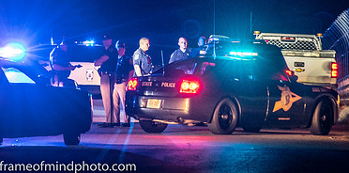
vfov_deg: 2.4
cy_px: 38
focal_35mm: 449
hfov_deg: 4.9
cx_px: 123
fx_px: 4040
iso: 2000
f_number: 5.3
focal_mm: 165
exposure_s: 1/30
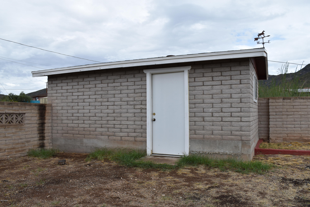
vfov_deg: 43.6
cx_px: 155
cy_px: 104
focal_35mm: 30
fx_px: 258
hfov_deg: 61.9
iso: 100
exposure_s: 1/250
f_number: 8
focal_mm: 20
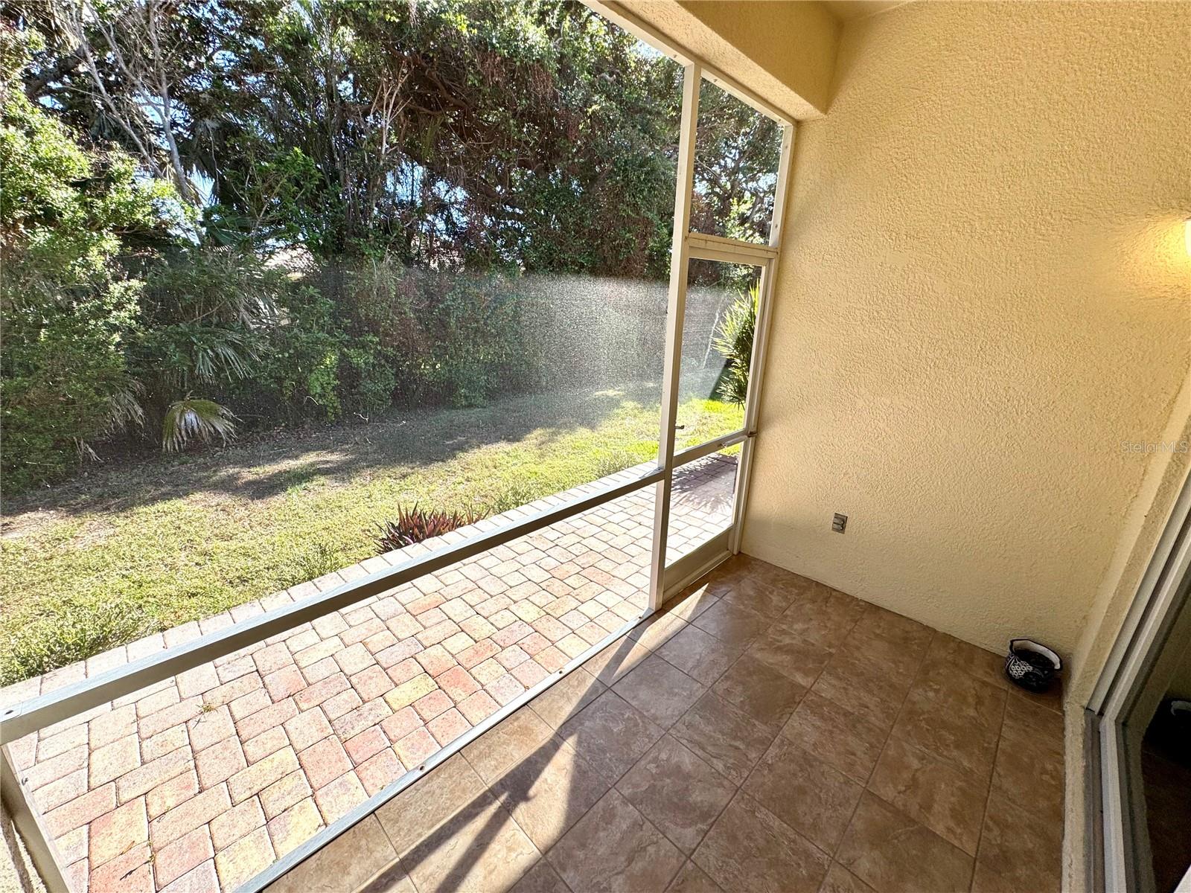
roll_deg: -1.4
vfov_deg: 85.7
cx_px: 596
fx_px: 482
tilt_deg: -19.2
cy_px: 446
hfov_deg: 102.1
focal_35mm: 14
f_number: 2.2
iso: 50
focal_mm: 2.22
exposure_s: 1/625
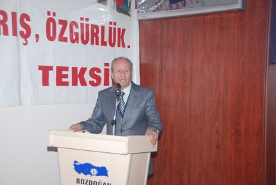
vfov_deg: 23.9
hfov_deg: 35.0
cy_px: 92
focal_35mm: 57
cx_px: 138
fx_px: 438
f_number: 4.5
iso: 200
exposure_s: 1/60
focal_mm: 38
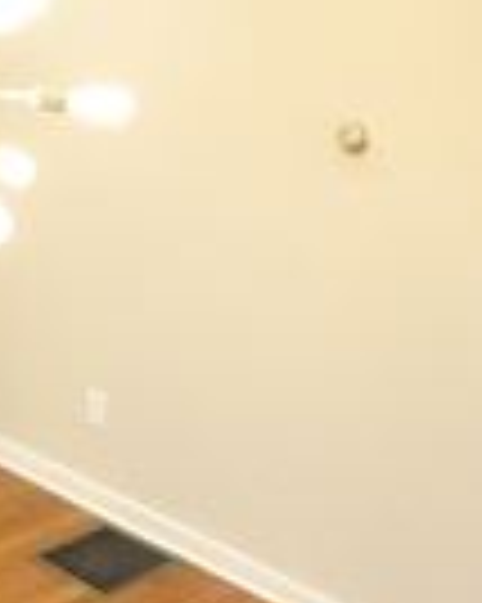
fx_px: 1196
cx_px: -108
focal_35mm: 67
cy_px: 299
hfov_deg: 21.1
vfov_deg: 28.3
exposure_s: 1/160
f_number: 4
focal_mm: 10
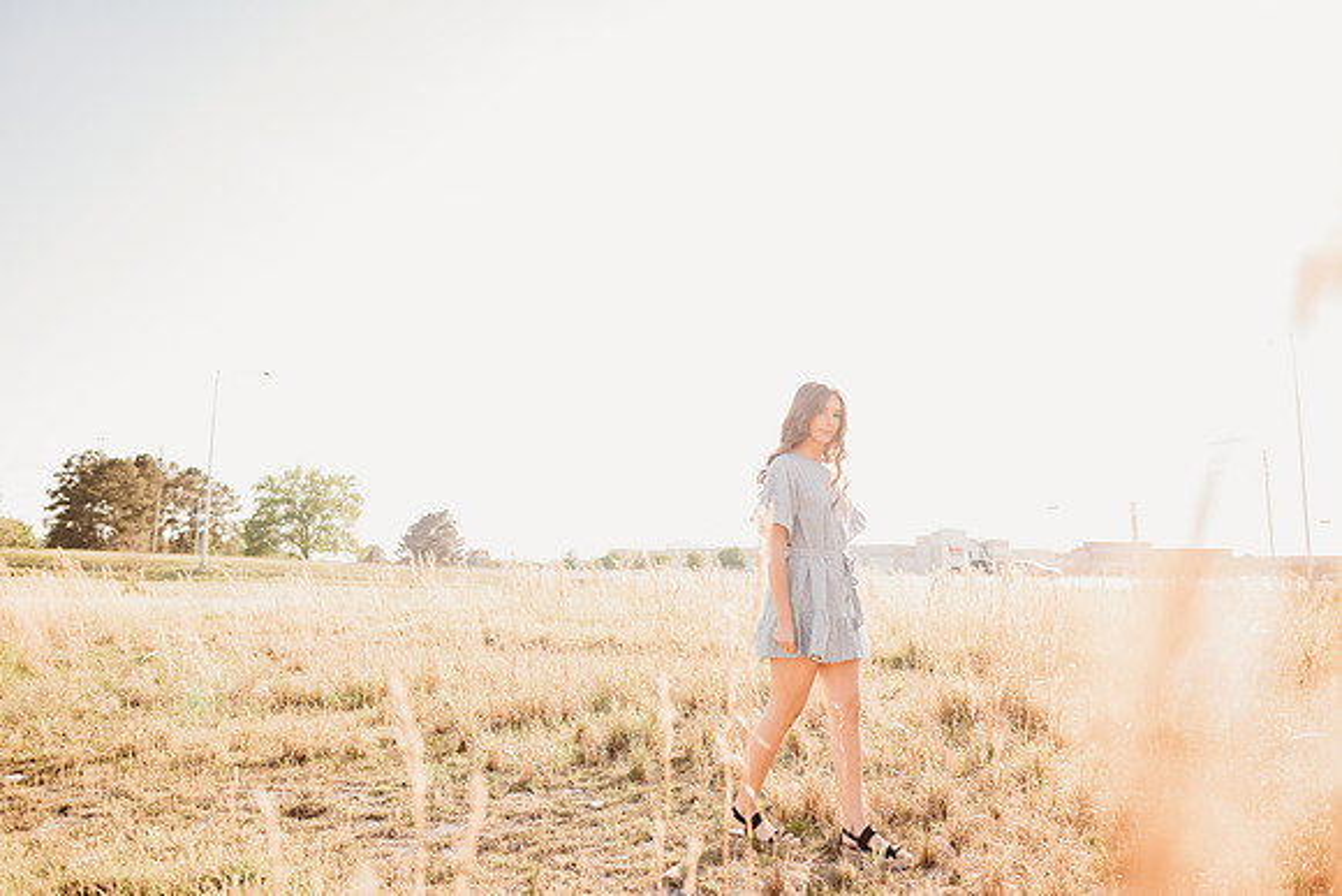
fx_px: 895
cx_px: 671
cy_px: 448
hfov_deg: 73.7
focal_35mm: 24
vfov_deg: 53.2
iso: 100
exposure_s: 1/400
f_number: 2.5
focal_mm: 24
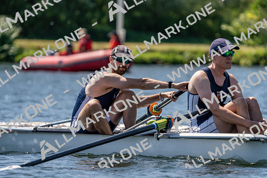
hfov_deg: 5.2
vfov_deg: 3.4
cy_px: 89
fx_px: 2967
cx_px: 134
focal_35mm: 400
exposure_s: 1/2000
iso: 320
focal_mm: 400
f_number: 6.3
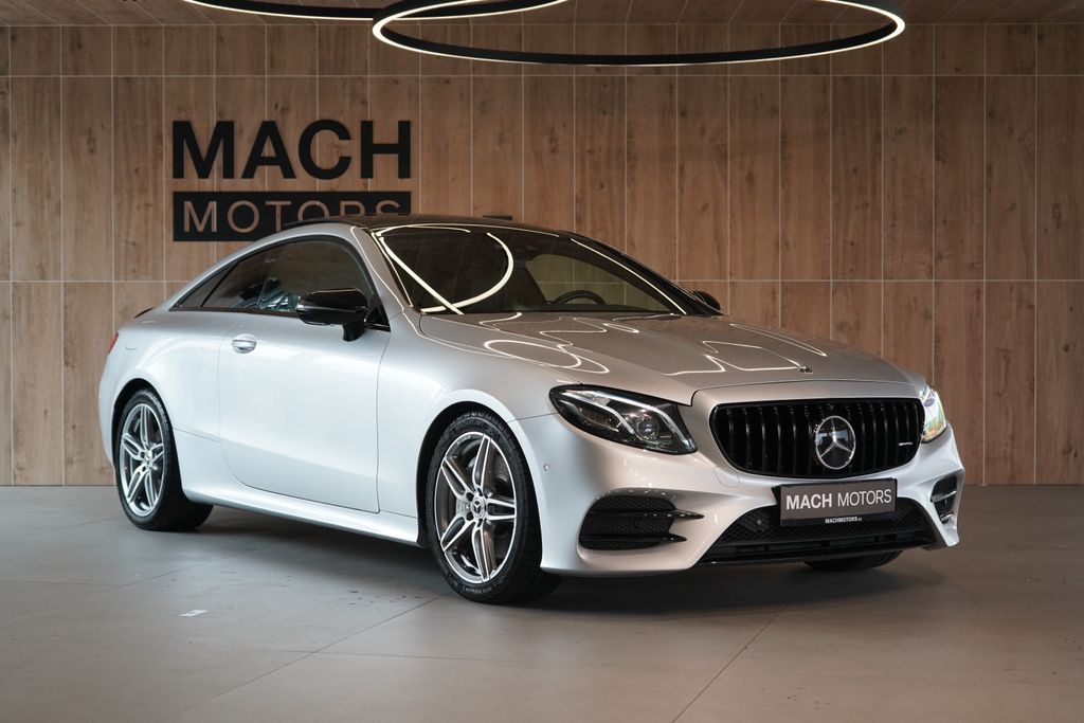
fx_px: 1897
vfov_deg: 21.6
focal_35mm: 63
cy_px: 362
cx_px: 542
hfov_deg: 31.9
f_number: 5.6
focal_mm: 63
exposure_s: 1/160
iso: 1000
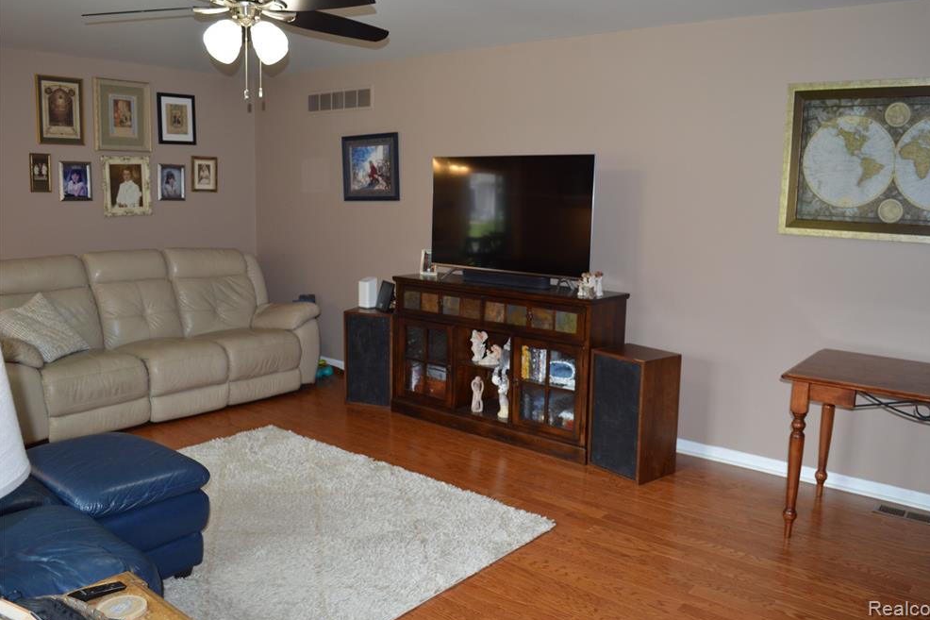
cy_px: 303
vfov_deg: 46.4
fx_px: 723
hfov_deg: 65.5
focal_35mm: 28
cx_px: 481
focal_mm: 18
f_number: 4
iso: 400
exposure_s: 1/60
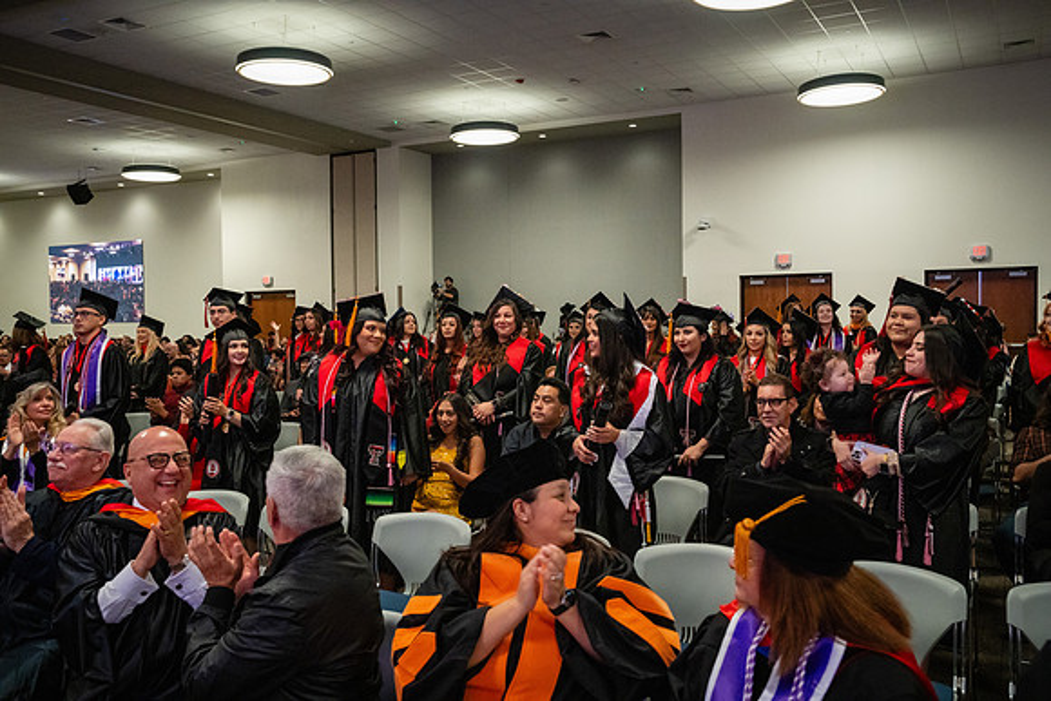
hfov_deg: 58.7
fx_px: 934
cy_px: 350
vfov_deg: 41.1
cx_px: 526
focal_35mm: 32
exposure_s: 1/200
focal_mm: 32
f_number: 5.6
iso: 8000
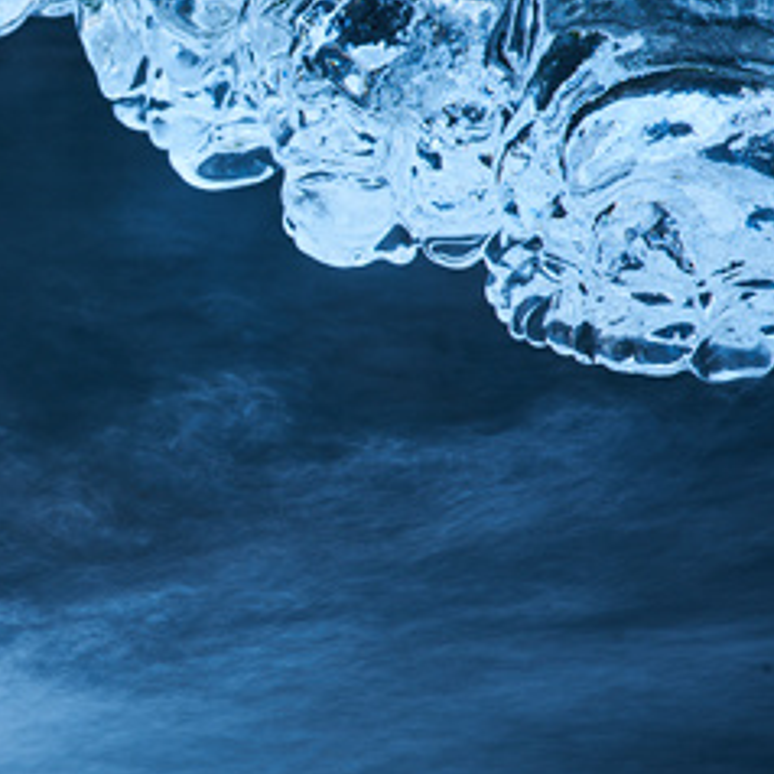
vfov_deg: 3.5
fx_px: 12649
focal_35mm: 500
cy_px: 379
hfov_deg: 3.5
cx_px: -189
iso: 100
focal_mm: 200
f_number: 16
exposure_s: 1/1.43
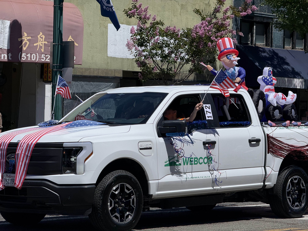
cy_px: 116
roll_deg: -0.8
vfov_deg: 12.3
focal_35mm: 120
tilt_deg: +0.6
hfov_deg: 16.4
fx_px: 1068
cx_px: 154
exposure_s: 1/1689
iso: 50
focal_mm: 15.66
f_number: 2.8
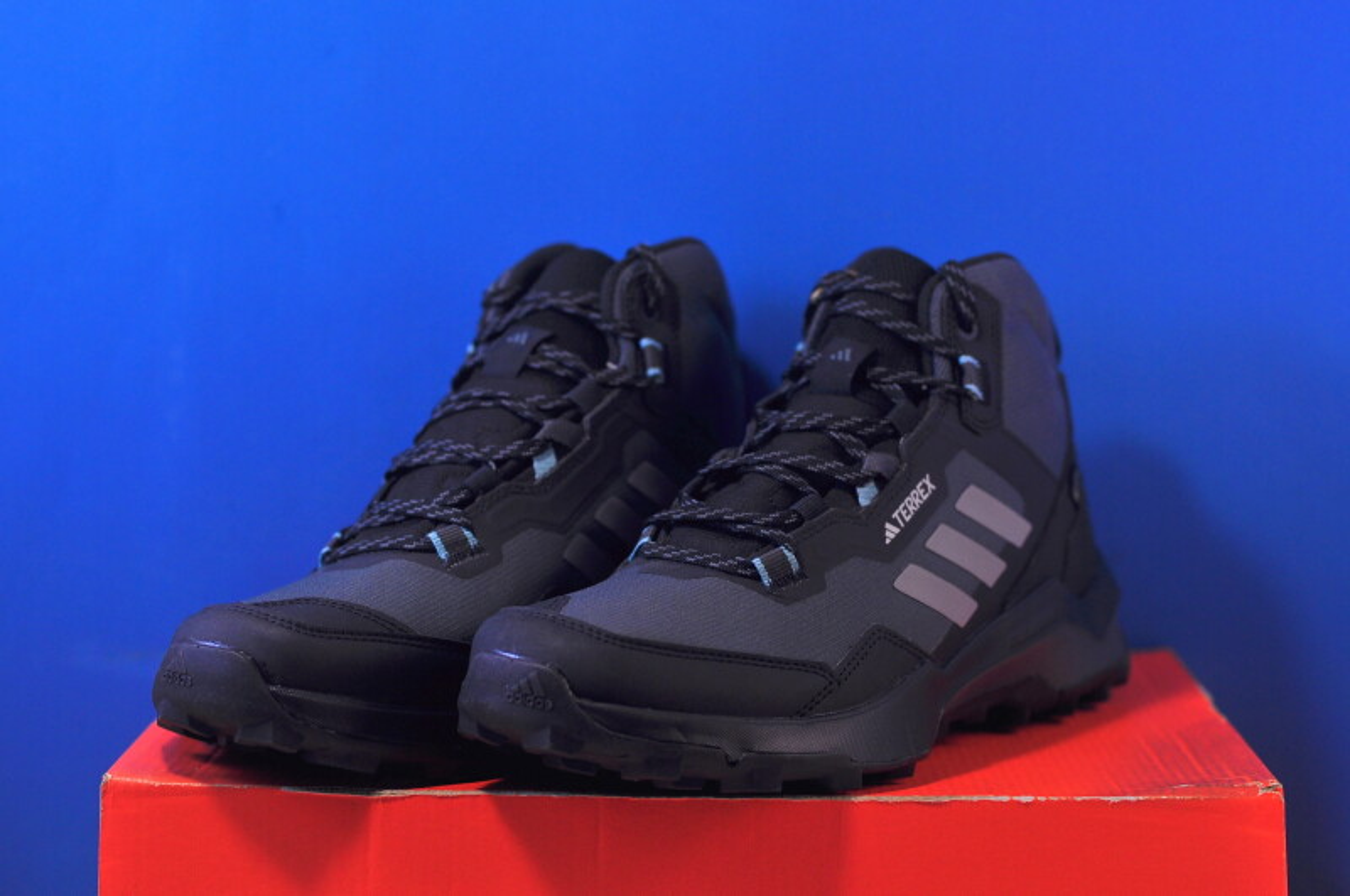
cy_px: 448
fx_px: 2808
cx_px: 675
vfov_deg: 18.1
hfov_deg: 27.0
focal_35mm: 75
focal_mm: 50
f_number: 3.2
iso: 250
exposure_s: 1/320
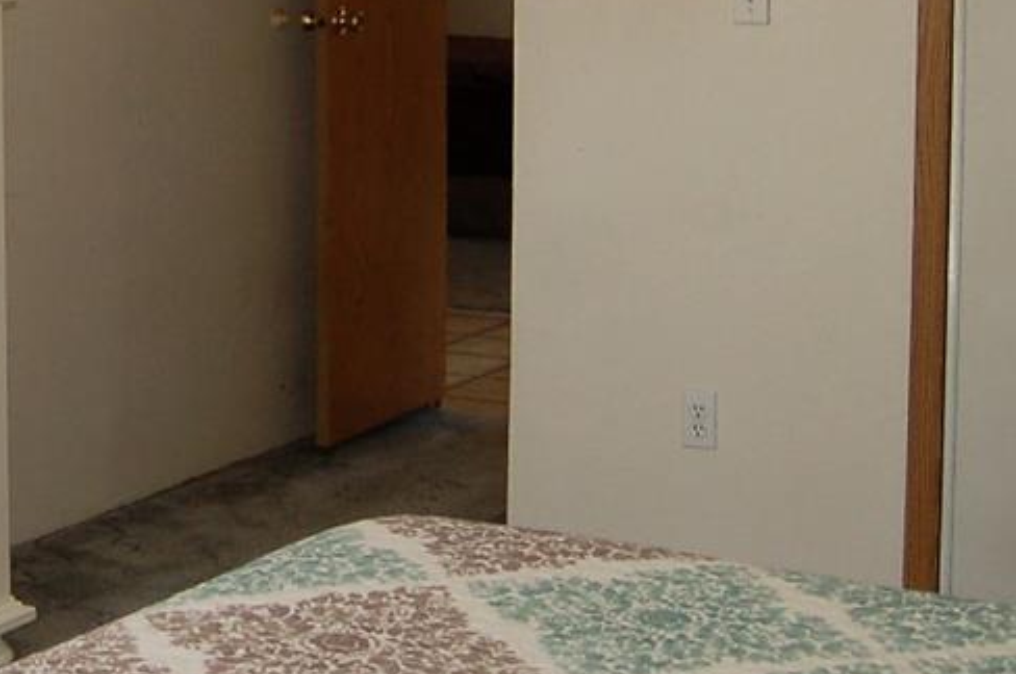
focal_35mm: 83
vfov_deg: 16.1
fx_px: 2339
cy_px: 12
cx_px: 15
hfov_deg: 23.5
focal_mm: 18
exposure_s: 1/125
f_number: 3.5
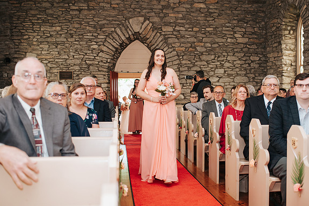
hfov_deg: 47.3
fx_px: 352
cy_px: 97
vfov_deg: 32.6
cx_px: 174
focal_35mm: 41
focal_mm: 35
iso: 1000
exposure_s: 1/200
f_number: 2.8
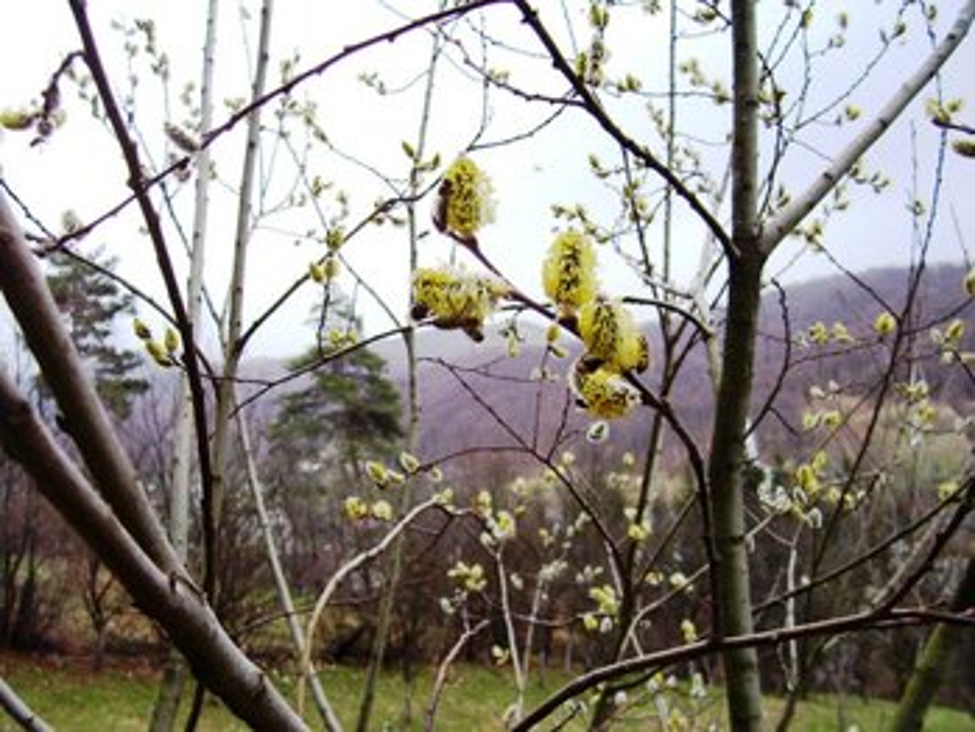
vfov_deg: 41.8
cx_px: 488
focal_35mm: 34
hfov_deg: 53.9
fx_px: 958
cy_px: 366
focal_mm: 5.6
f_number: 2.7
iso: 80
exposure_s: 1/500
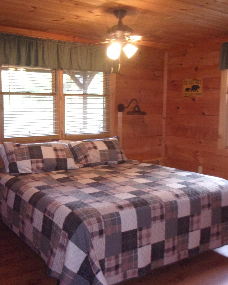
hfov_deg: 39.8
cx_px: 82
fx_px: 312
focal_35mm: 37
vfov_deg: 49.1
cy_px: 141
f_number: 3.9
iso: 434
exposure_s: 1/17
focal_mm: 5.1
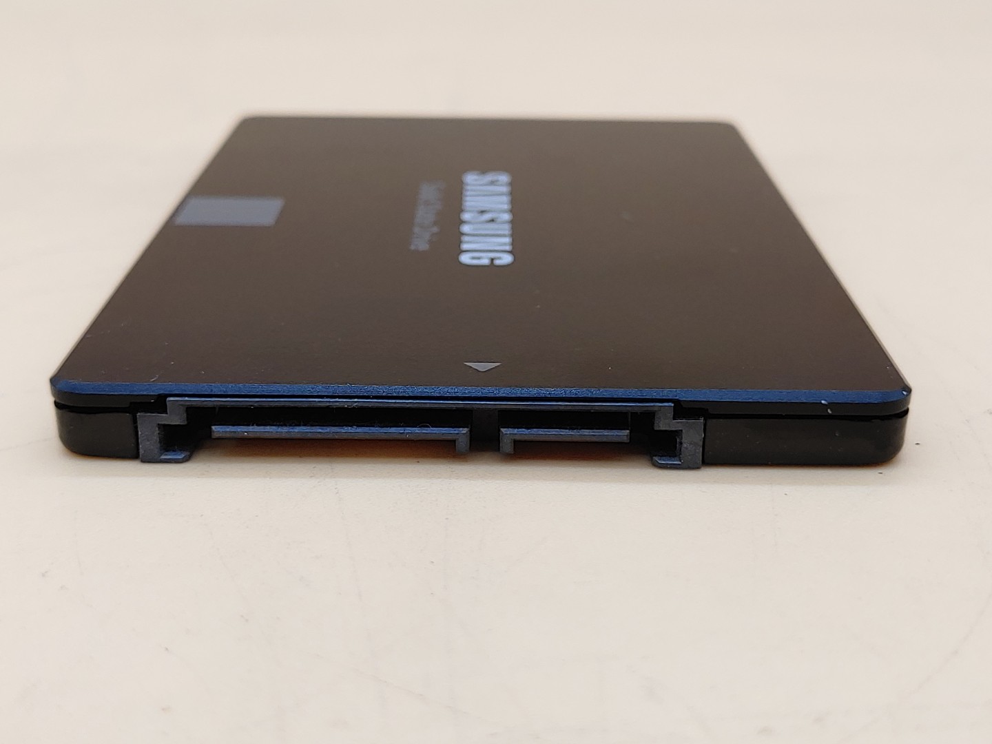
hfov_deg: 38.9
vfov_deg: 29.7
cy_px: 372
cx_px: 496
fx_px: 1404
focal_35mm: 49
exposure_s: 1/86
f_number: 1.8
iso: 50
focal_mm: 4.36
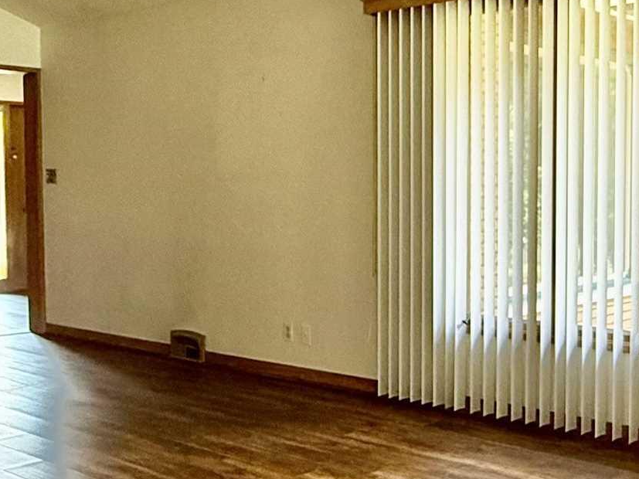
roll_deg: +0.8
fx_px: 960
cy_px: 237
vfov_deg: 28.0
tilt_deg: -3.0
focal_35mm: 52
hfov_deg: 36.6
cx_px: 394
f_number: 2.2
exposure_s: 1/99
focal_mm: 2.22
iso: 200
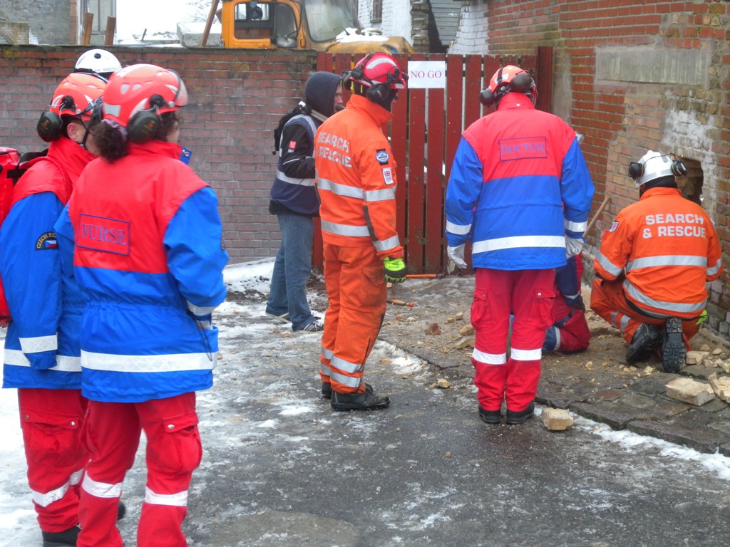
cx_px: 365
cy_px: 274
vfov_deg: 25.7
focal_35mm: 57
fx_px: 1202
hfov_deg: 33.8
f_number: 3.9
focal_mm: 12.3
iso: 230
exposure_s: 1/62.3
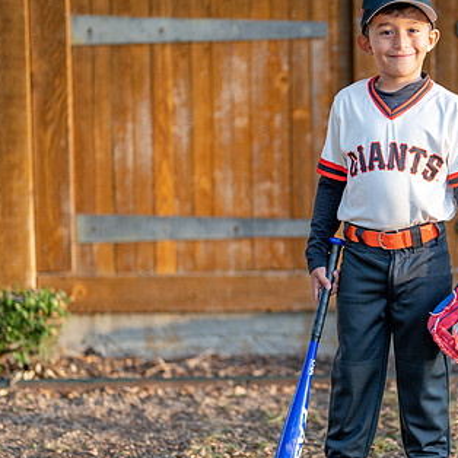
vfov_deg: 18.3
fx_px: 1422
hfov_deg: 18.1
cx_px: 387
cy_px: 240
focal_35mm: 95
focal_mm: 50
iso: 100
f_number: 1.2
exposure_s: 1/640
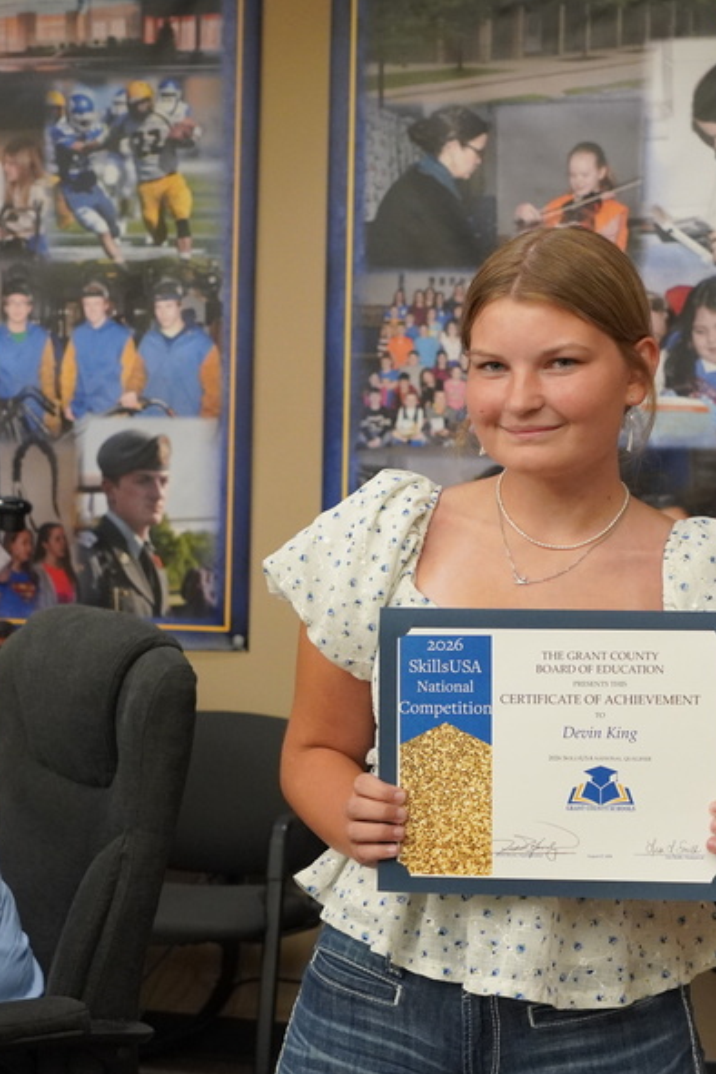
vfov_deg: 26.0
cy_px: 602
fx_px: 2327
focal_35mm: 78
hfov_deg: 17.5
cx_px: 471
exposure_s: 1/160
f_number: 4
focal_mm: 30
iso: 2000
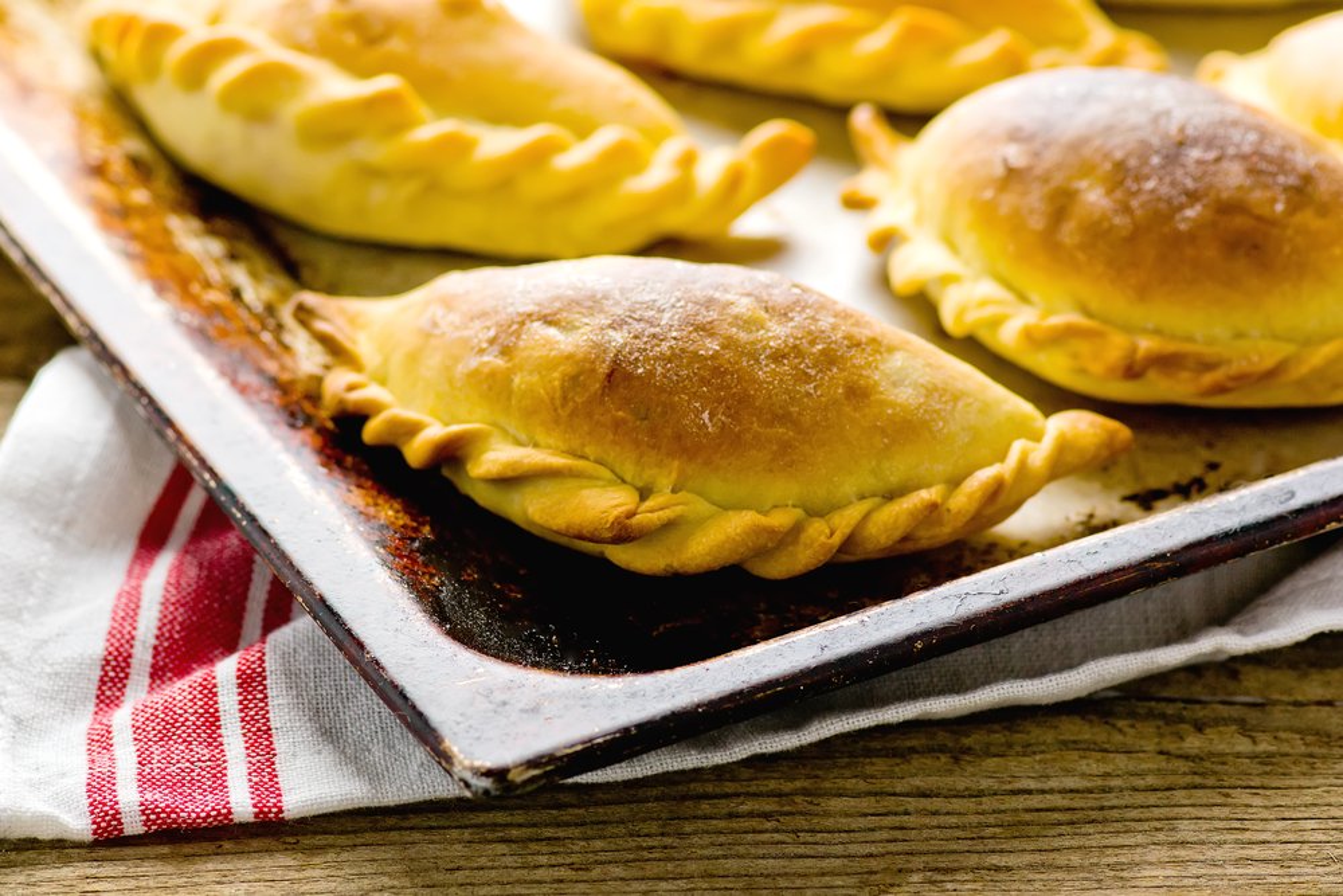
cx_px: 672
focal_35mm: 158
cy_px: 448
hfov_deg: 13.0
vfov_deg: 8.7
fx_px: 5876
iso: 100
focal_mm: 105
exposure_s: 1/125
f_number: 5.6
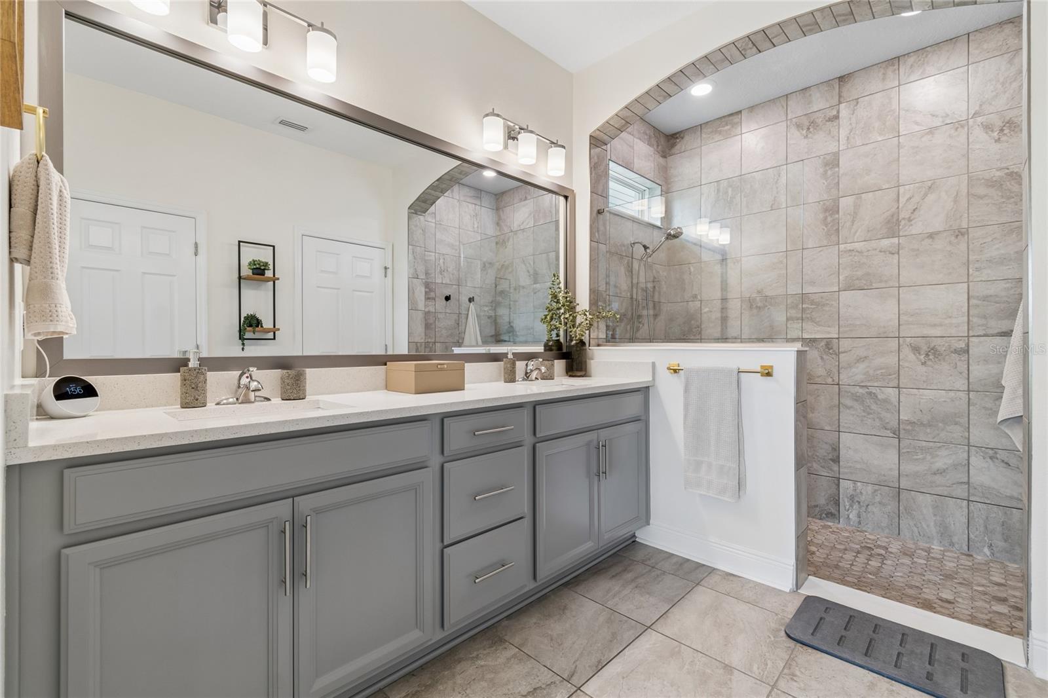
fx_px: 437
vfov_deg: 77.3
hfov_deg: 100.4
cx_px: 524
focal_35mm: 15
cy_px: 349
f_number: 7.1
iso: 100
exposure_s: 1/4
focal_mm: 10
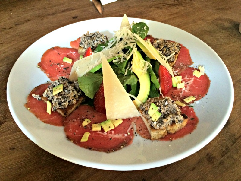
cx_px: 120
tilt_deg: -46.3
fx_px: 202
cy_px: 90
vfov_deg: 48.2
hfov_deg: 61.7
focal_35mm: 29
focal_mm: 4.15
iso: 250
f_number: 2.2
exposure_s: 1/30
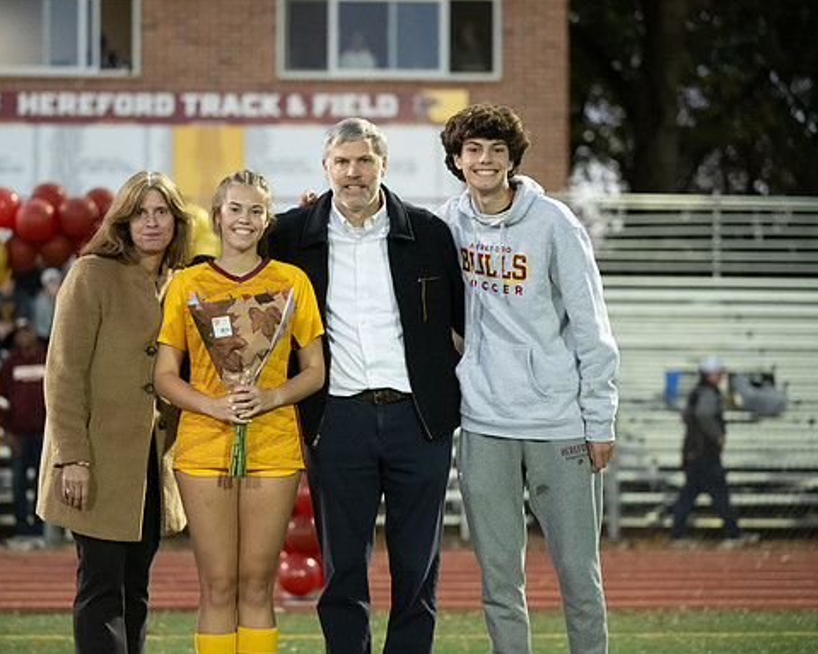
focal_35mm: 125
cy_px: 325
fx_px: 3026
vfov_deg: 12.3
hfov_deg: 15.4
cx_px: 338
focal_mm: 110
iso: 8000
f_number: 2.8
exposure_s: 1/500
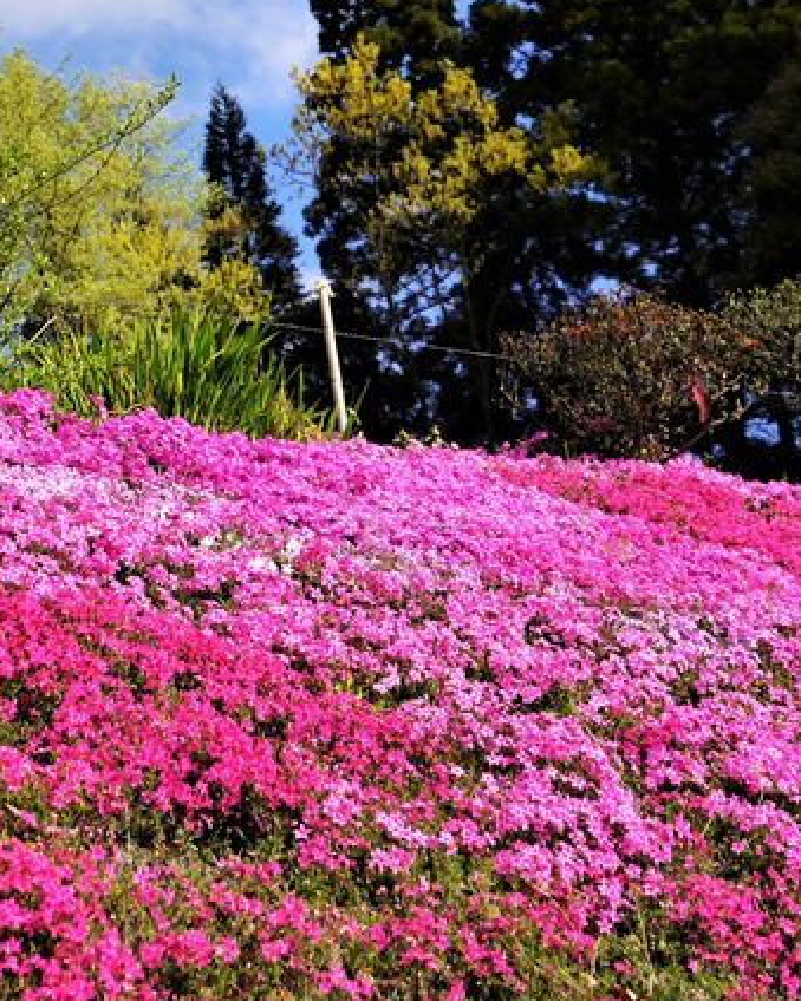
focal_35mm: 77
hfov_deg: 19.0
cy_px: 137
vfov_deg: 24.2
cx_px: -116
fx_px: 2283
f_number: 5
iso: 100
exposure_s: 1/640
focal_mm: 29
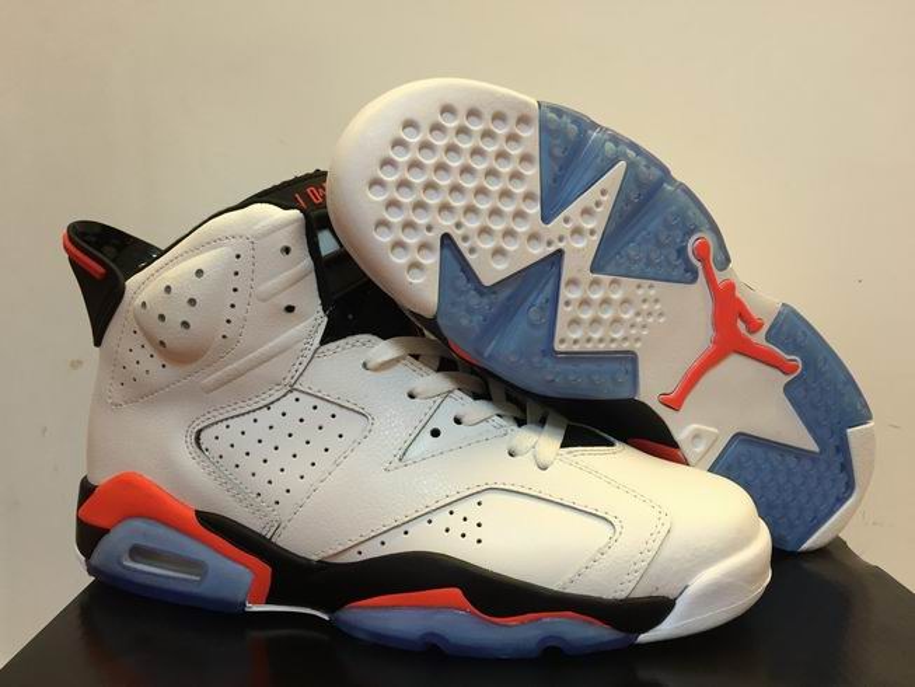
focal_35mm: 29
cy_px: 344
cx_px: 458
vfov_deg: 48.2
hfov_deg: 61.7
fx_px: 767
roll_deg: -2.8
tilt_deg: -7.6
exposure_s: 1/33
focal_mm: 4.15
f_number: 2.2
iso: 125
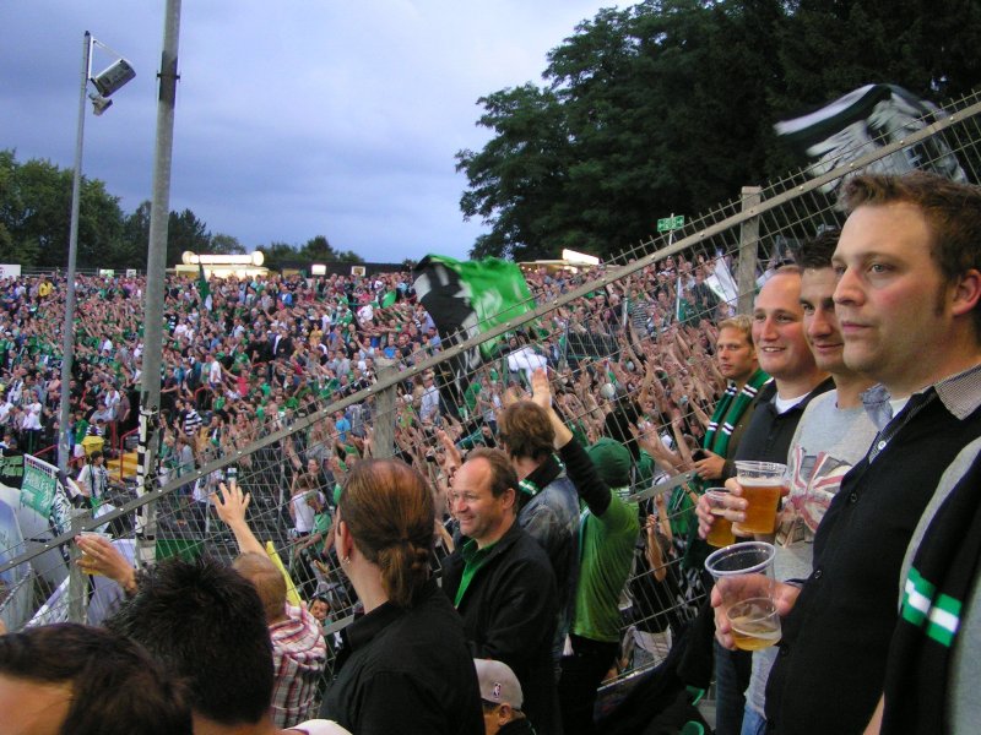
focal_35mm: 38
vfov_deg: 37.7
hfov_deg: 49.0
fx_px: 1077
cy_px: 368
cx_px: 490
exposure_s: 1/40
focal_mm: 5.8
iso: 200
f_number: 2.8
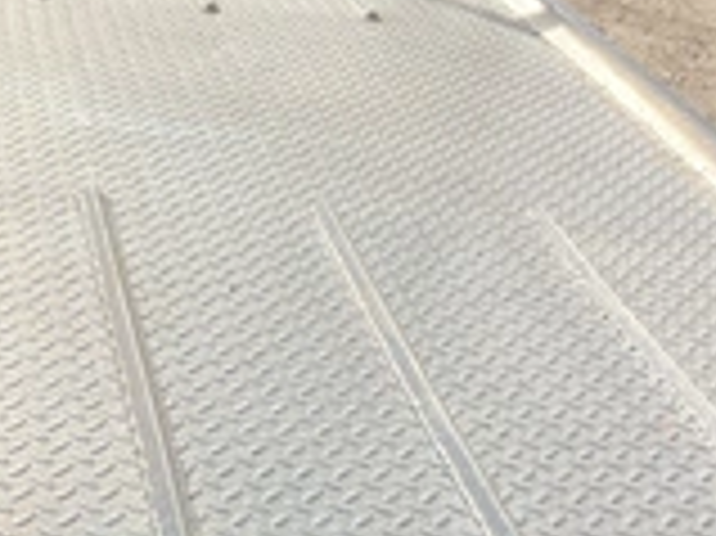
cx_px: 288
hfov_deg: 26.6
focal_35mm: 73
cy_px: 387
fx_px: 1509
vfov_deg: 20.0
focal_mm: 3
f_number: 1.8
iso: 25
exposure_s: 1/1168
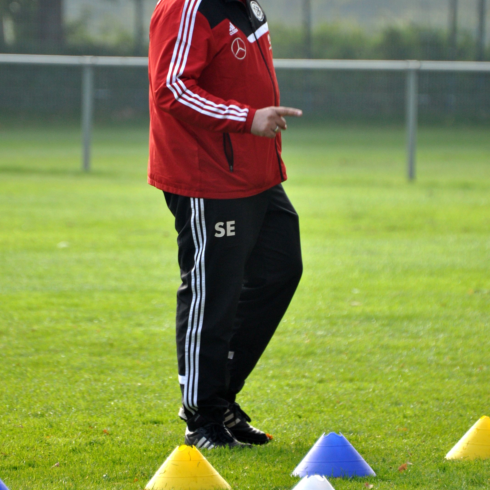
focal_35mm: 576
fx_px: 9225
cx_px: 245
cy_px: 187
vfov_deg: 3.0
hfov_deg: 3.0
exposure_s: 1/400
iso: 400
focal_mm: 300
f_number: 5.6
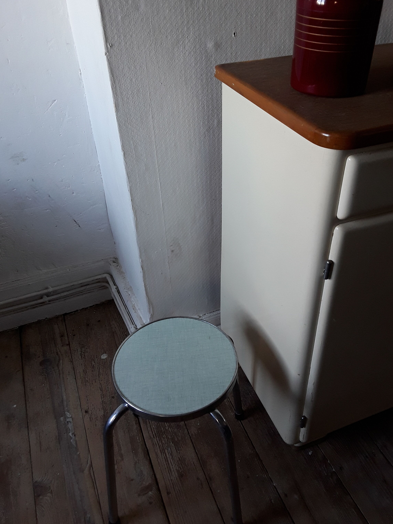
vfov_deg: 61.7
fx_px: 439
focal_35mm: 29
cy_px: 259
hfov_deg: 48.2
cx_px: 211
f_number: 1.9
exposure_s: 1/33
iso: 50
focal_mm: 2.91
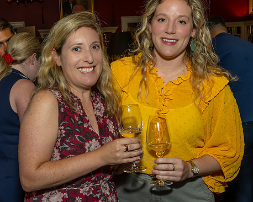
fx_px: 404
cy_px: 98
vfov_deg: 28.1
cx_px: 101
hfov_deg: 34.6
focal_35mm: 54
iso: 500
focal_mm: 26
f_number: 7.1
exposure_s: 1/250
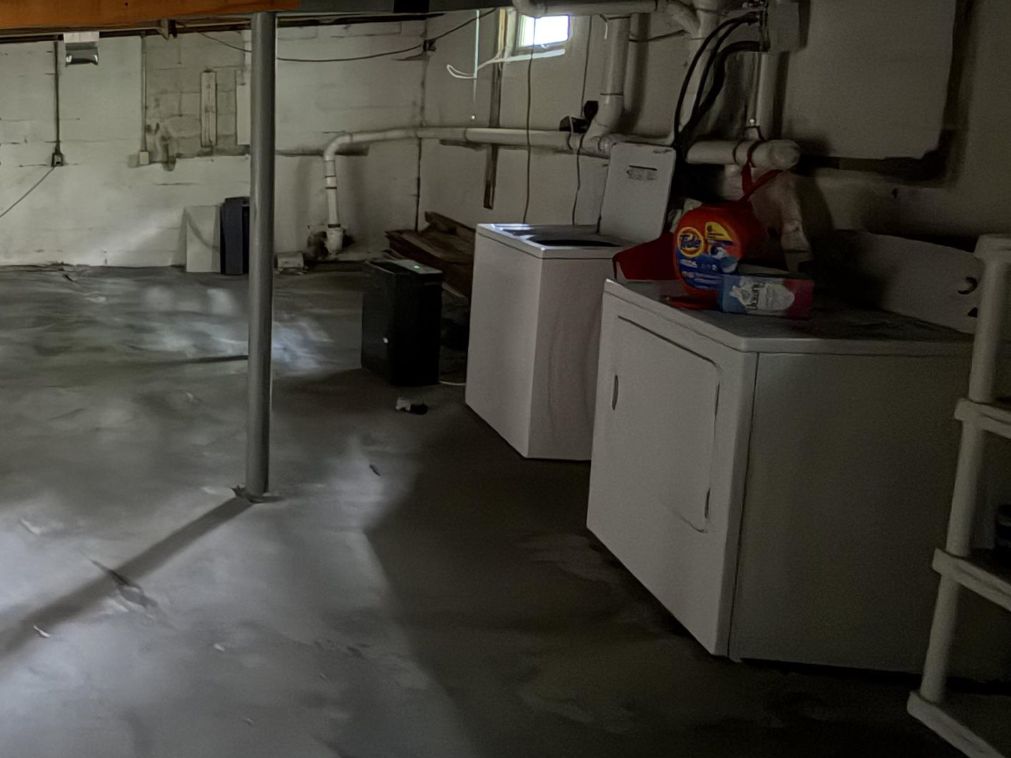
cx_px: -33
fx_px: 876
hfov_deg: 47.8
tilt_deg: -8.2
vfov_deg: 45.9
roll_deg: +1.9
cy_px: 242
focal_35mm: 30
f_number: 2.2
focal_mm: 2.22
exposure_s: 1/7
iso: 2000
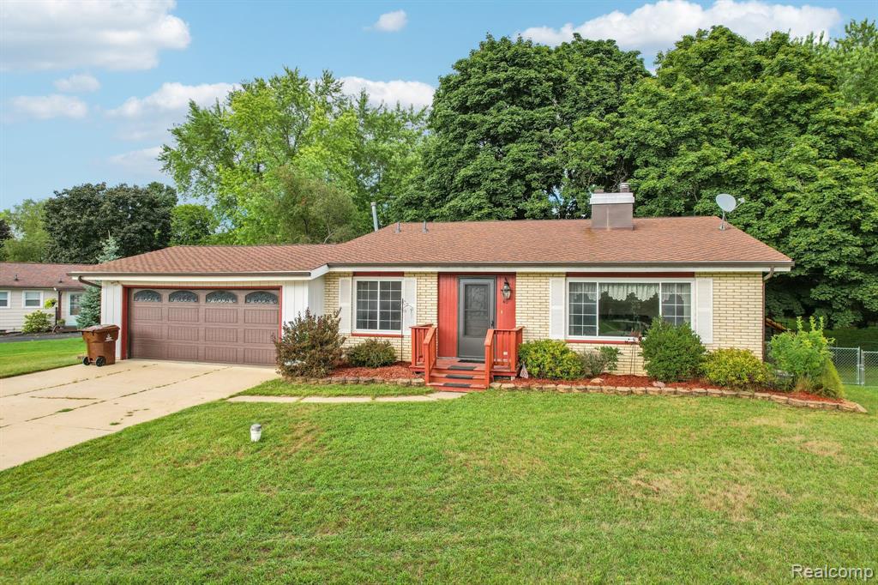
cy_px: 292
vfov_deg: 57.2
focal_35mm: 22
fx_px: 536
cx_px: 439
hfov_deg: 78.6
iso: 100
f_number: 2.8
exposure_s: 1/640
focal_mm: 8.38
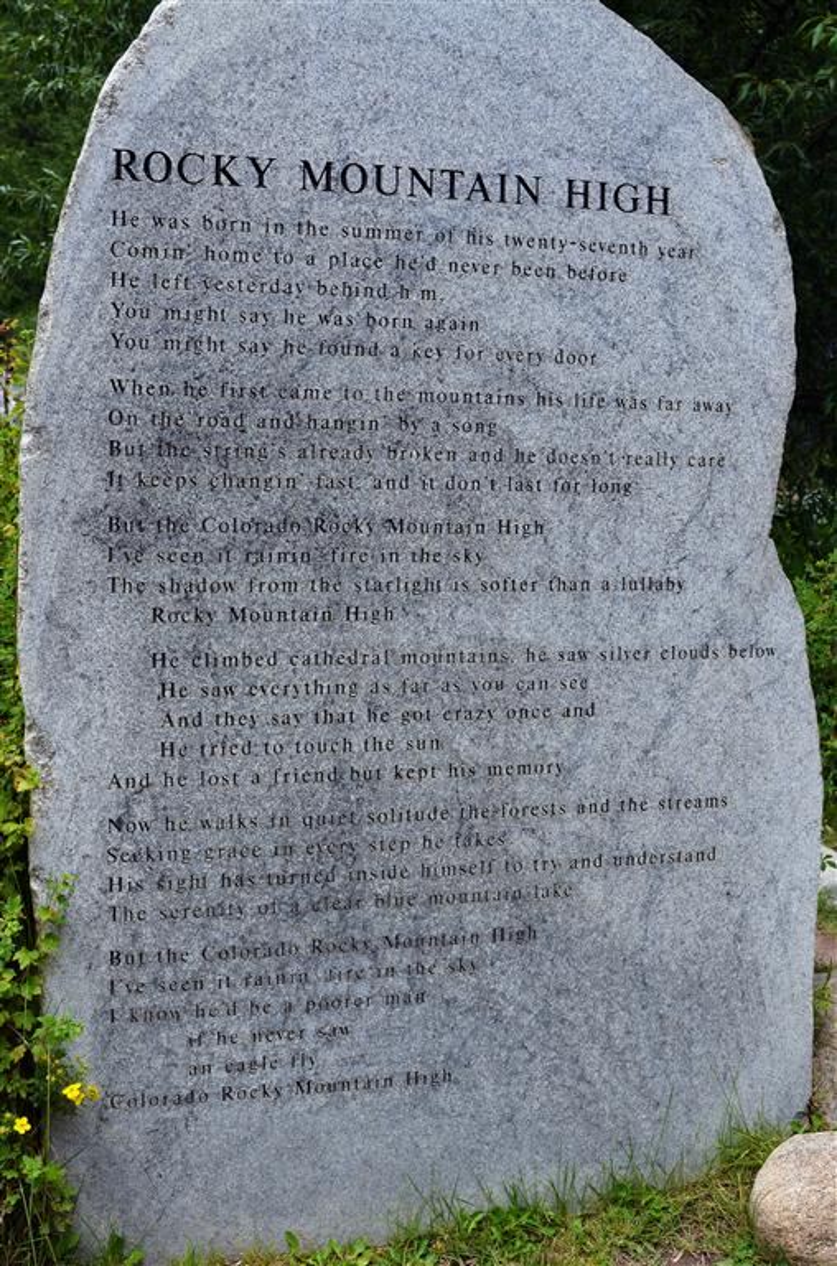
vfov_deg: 37.9
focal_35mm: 52
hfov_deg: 25.6
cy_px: 633
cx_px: 418
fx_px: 1841
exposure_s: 1/160
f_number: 6.3
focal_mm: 35
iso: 100
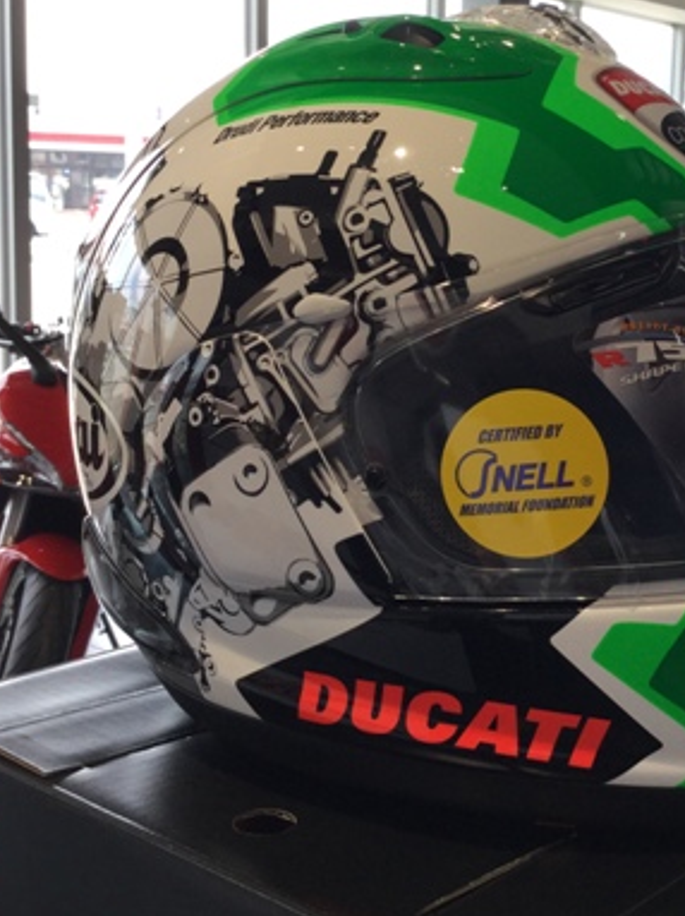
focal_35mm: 52
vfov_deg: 36.8
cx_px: 501
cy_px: 384
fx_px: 1374
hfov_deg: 27.7
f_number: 2.4
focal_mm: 3.3
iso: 32
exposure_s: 1/120
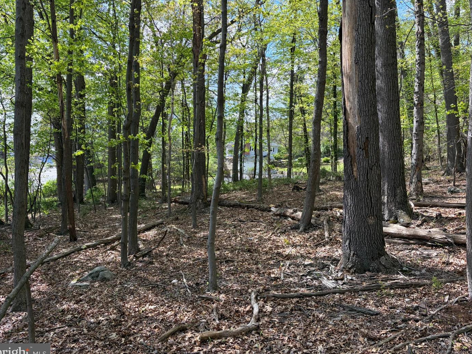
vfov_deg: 51.3
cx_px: 235
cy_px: 179
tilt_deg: +1.2
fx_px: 368
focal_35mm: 27
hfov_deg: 65.3
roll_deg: -1.3
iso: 50
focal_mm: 5.96
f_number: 1.6
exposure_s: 1/561
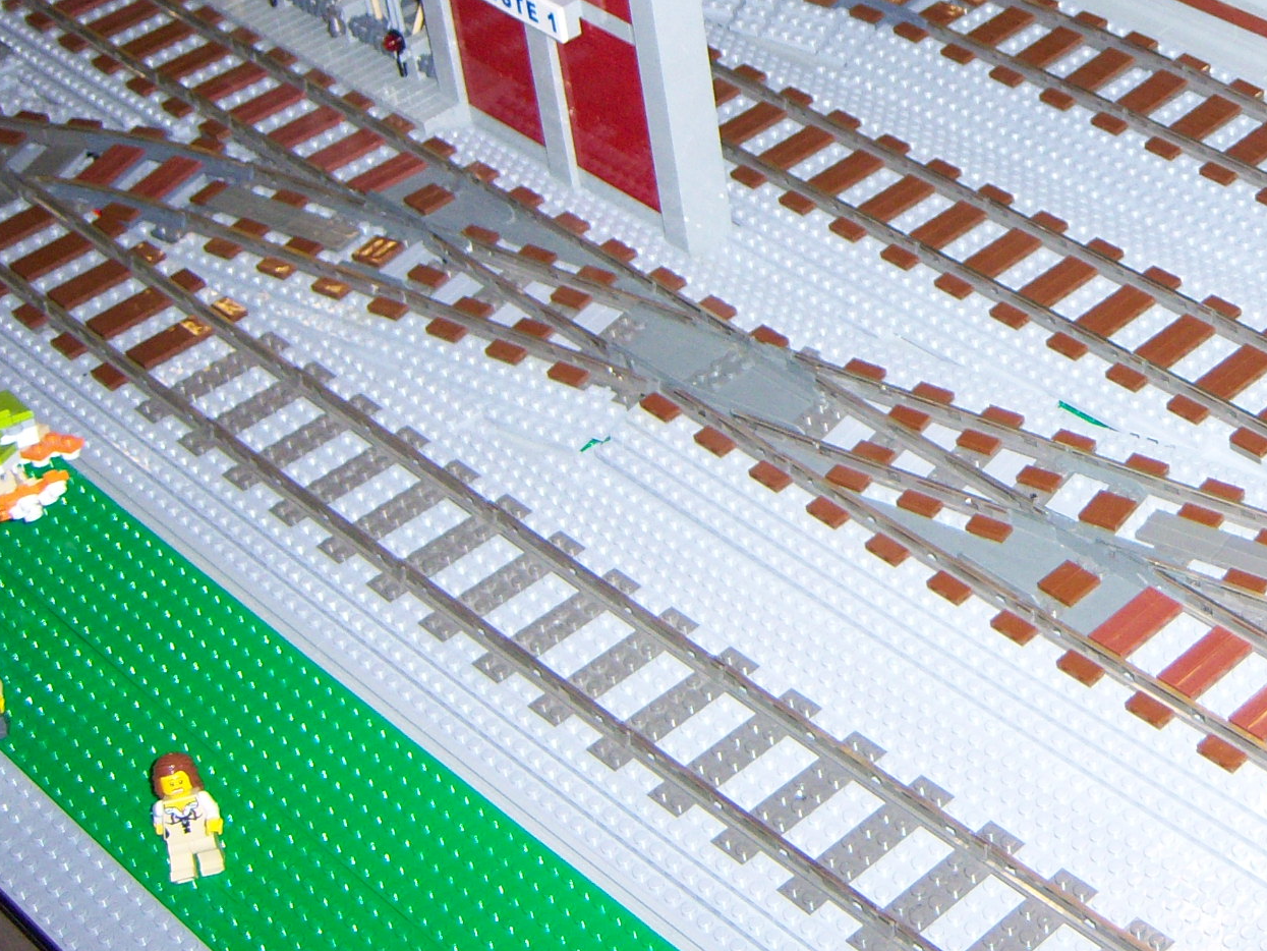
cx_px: 1276
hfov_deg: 25.0
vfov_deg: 19.3
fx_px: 2709
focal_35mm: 74
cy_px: -1
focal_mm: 7.5
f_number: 2.8
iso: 160
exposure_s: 1/60
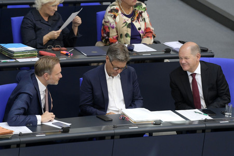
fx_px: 1754
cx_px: 117
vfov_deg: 5.1
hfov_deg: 7.6
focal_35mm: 270
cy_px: 78
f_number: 5.6
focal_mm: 270
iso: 8000
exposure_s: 1/400
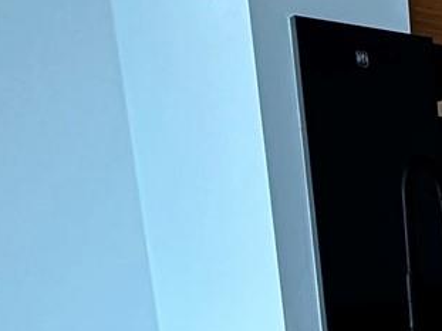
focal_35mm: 72
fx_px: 919
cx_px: 810
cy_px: 439
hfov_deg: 19.6
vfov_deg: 18.8
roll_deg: -0.3
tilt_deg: -12.6
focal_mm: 2.22
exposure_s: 1/60
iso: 160
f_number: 2.2
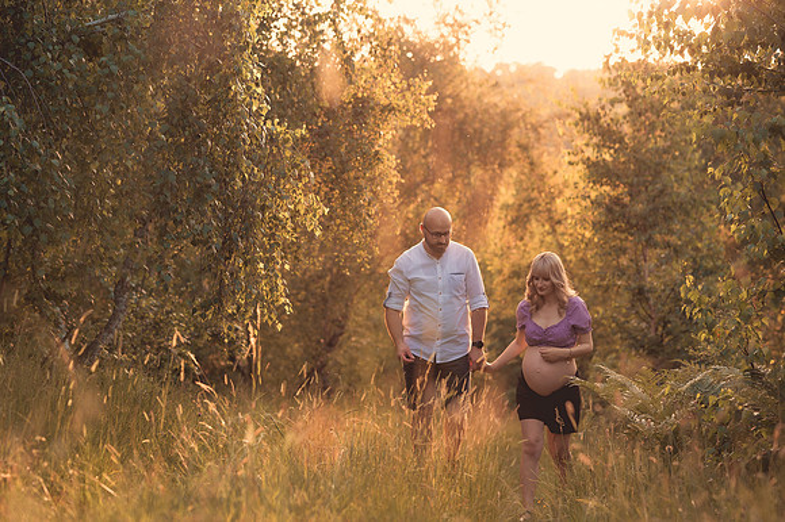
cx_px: 392
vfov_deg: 16.1
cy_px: 261
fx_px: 1852
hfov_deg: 23.9
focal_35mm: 85
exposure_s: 1/500
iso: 400
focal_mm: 85
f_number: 3.2
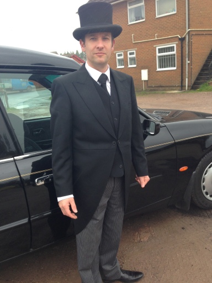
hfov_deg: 42.9
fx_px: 269
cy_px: 142
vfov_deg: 55.4
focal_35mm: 33
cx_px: 106
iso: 50
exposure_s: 1/284
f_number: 2.4
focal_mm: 4.13
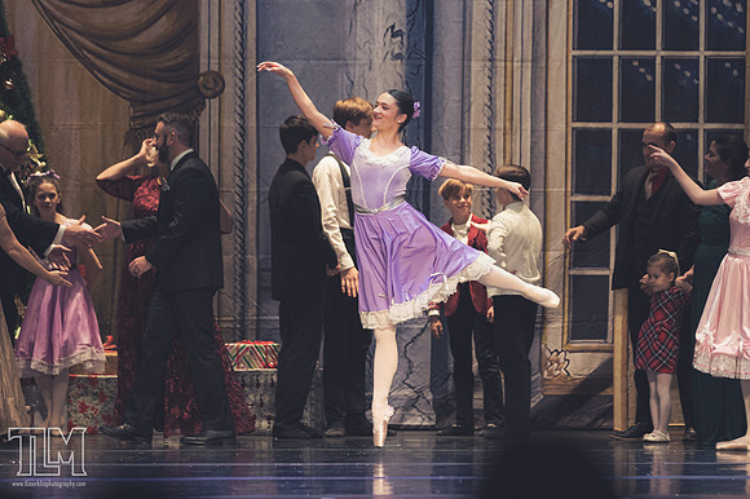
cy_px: 250
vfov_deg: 4.6
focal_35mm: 300
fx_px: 6246
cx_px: 375
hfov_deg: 6.9
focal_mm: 200
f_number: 2.8
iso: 1000
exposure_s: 1/320
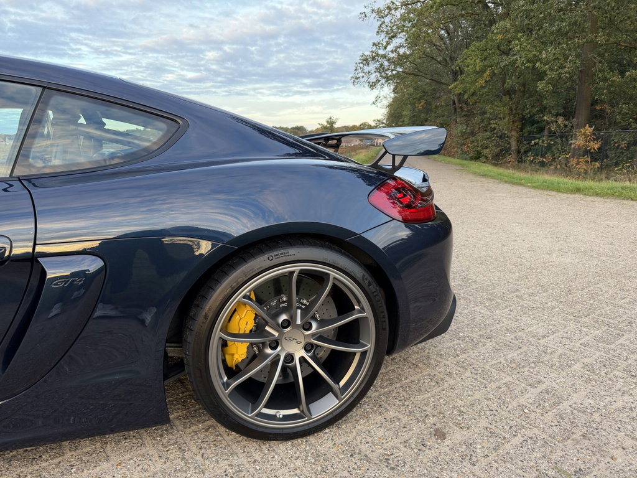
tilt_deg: -12.0
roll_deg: -0.5
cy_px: 239
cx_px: 318
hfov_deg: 71.6
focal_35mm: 24
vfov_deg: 56.8
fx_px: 442
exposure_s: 1/221
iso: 160
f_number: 1.78
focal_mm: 6.76
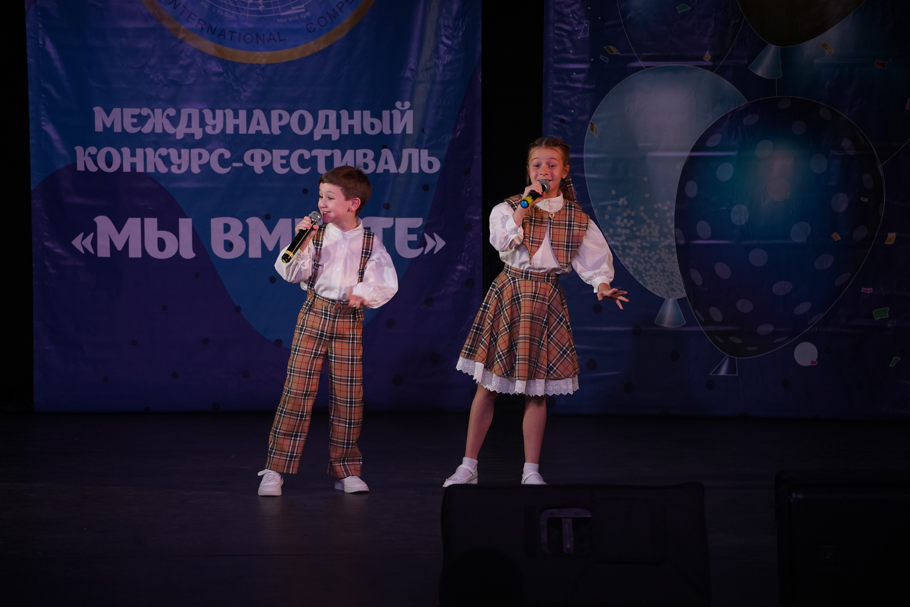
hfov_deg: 14.1
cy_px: 304
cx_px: 455
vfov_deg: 9.4
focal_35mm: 146
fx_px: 3690
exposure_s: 1/400
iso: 2000
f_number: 5
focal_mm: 146
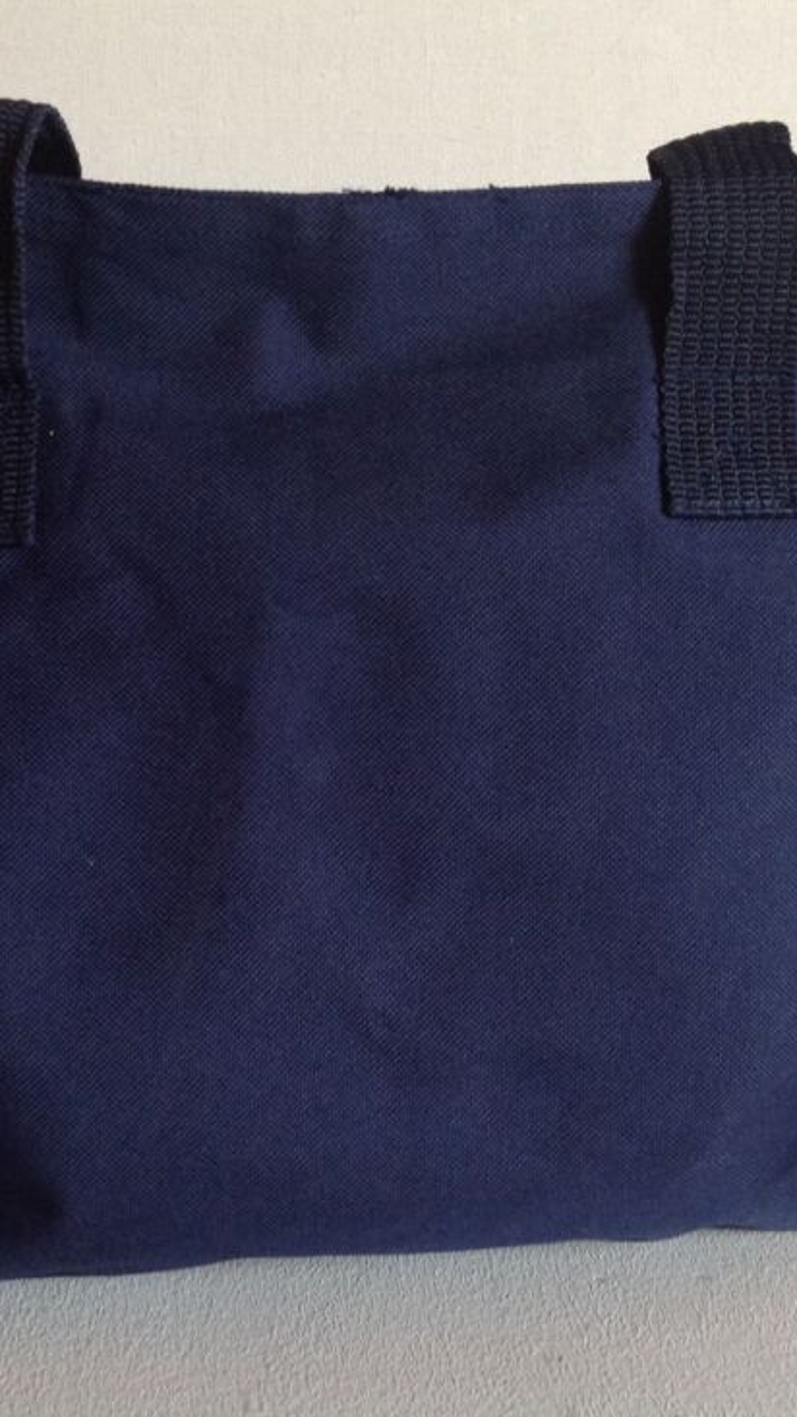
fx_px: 1953
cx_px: 271
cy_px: 700
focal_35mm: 52
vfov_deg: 39.9
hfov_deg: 23.0
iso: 200
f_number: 2.4
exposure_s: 1/15
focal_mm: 4.28
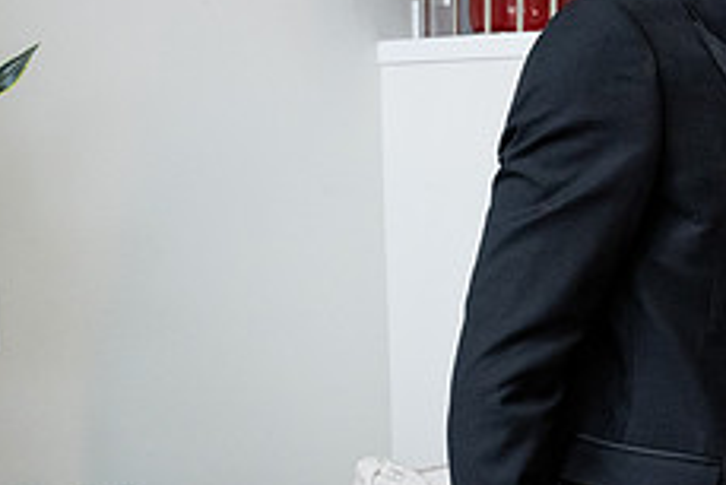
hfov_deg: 25.1
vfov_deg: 19.2
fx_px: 1433
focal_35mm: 71
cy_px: 309
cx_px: 913
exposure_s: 1/160
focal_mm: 28
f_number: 9
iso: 6400
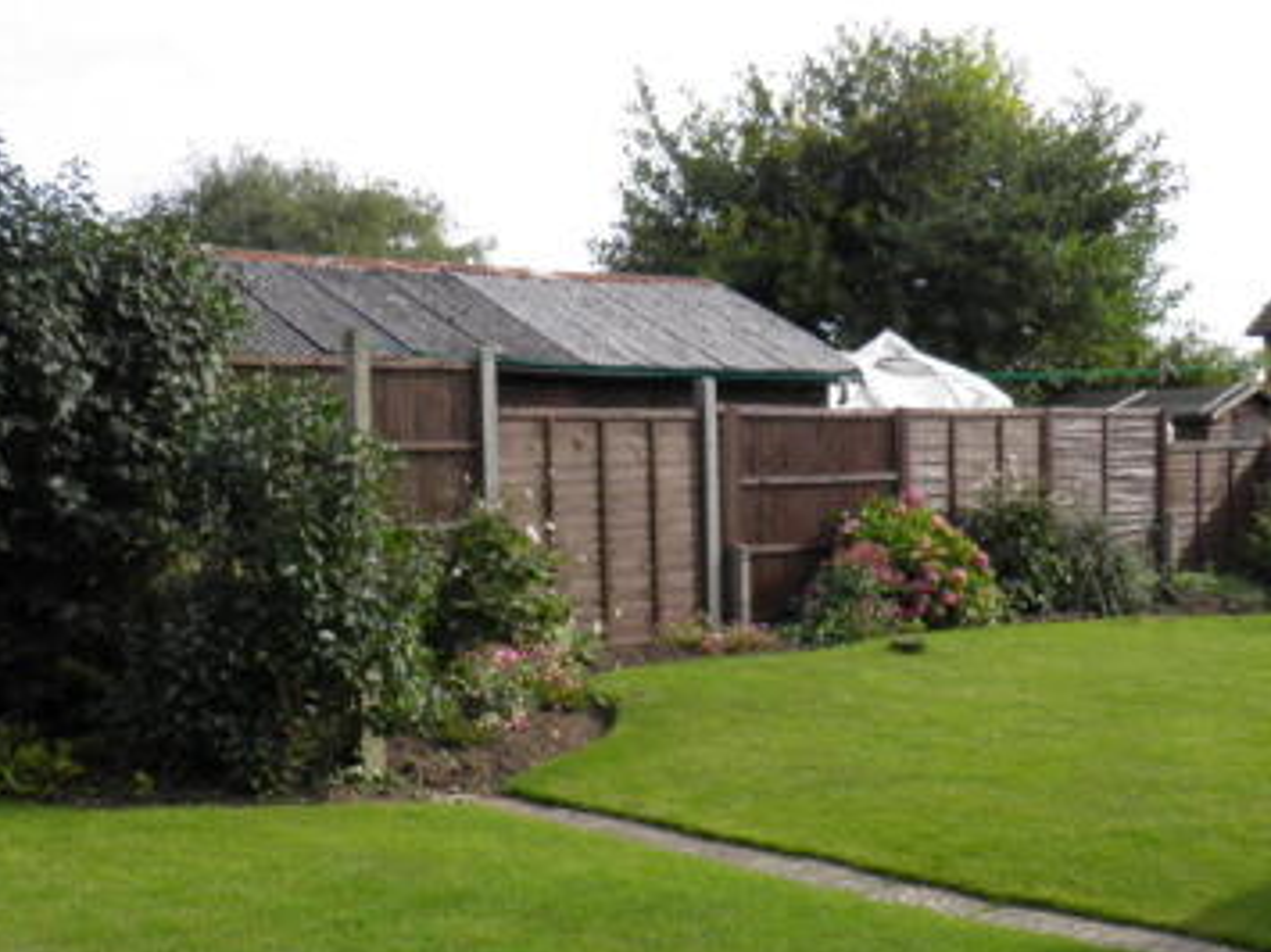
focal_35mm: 46
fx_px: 1688
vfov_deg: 31.3
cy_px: 632
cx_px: 657
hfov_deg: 41.2
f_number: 5.7
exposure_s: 1/125
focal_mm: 4.9
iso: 50
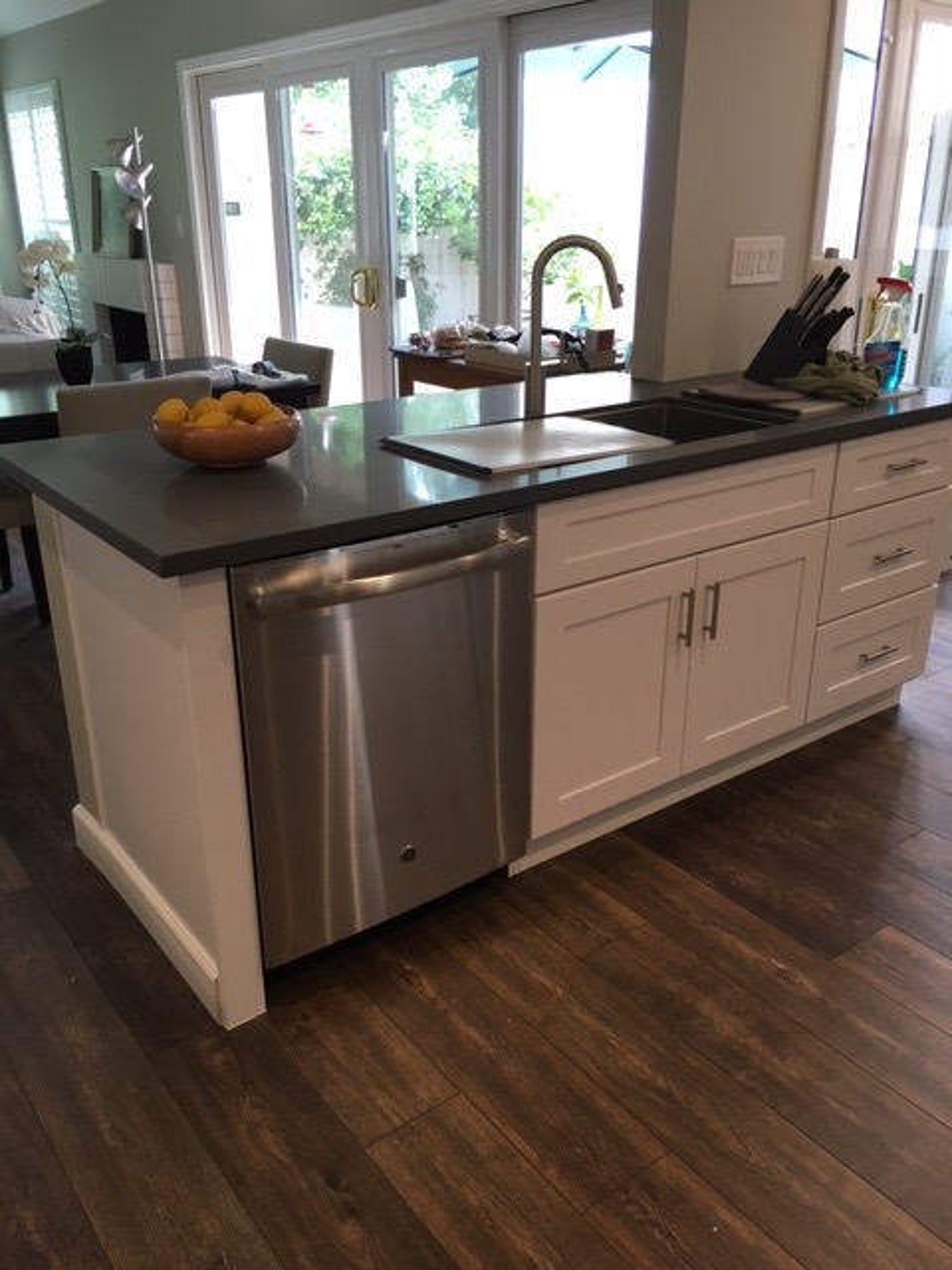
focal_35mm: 29
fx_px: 1063
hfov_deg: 48.2
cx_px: 476
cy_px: 635
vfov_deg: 61.7
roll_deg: +0.3
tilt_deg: -20.6
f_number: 2.2
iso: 40
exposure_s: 1/30
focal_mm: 4.15
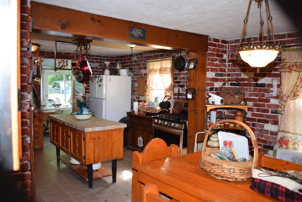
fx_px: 252
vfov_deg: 43.6
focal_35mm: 30
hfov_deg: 61.9
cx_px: 151
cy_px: 101
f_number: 5
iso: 800
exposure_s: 1/100
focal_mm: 20
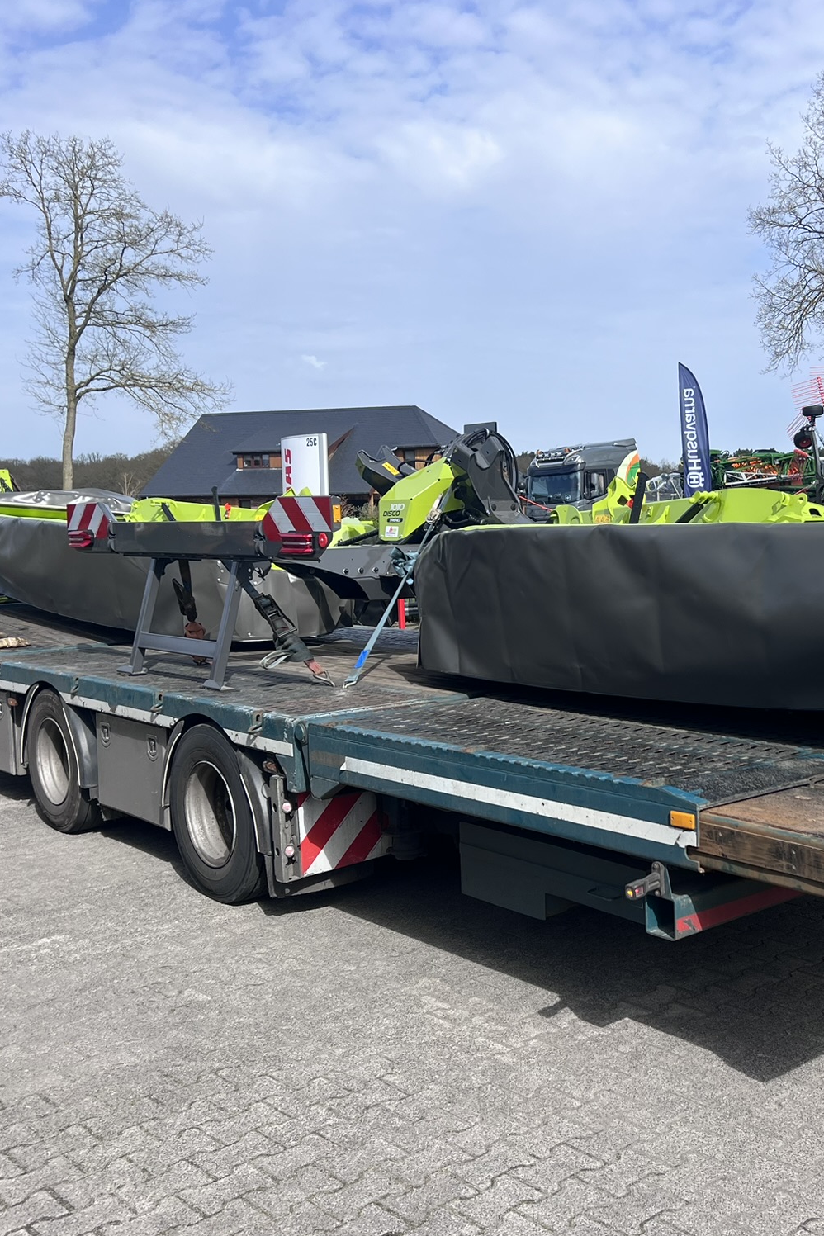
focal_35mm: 37
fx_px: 1270
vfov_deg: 51.9
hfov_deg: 35.0
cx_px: 632
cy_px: 626
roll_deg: +1.4
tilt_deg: -4.5
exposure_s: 1/3571
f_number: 1.5
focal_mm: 5.7
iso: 50
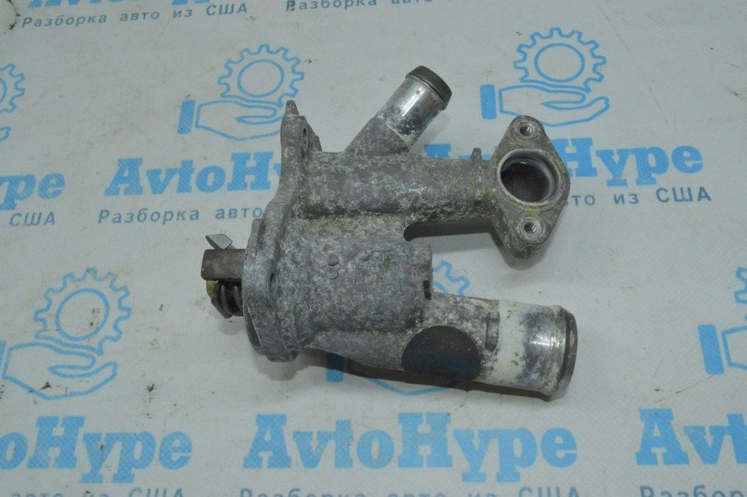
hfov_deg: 57.3
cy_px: 248
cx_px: 374
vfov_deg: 39.9
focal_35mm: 33
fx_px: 684
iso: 5000
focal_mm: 22
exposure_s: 1/60
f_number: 25
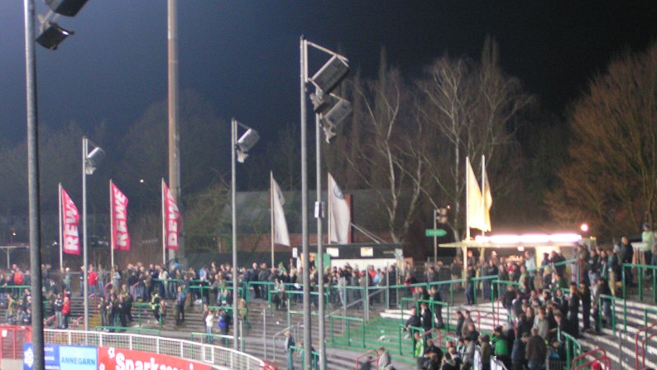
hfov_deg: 26.8
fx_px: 1377
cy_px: 236
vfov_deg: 15.3
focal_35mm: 79
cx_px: 329
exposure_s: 1/6
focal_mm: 11
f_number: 3.2
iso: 200
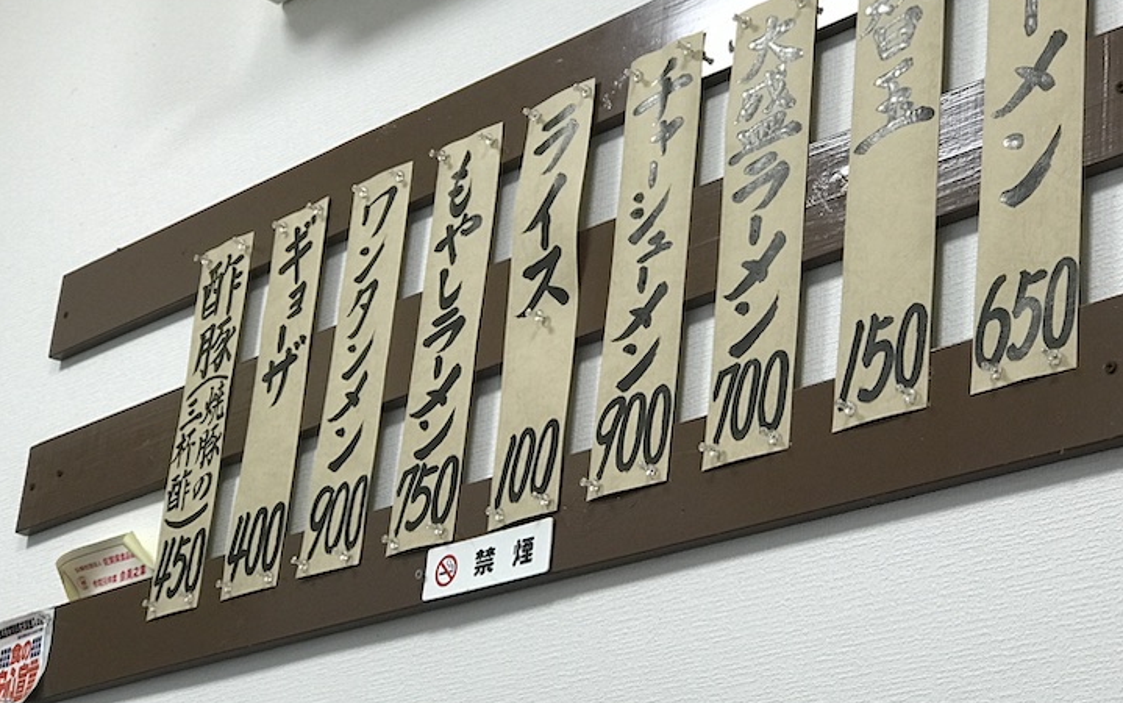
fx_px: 2572
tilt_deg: +21.9
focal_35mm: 84
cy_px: 312
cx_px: 617
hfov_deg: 24.6
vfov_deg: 15.6
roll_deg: -4.4
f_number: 2.8
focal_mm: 6.6
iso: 100
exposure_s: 1/60
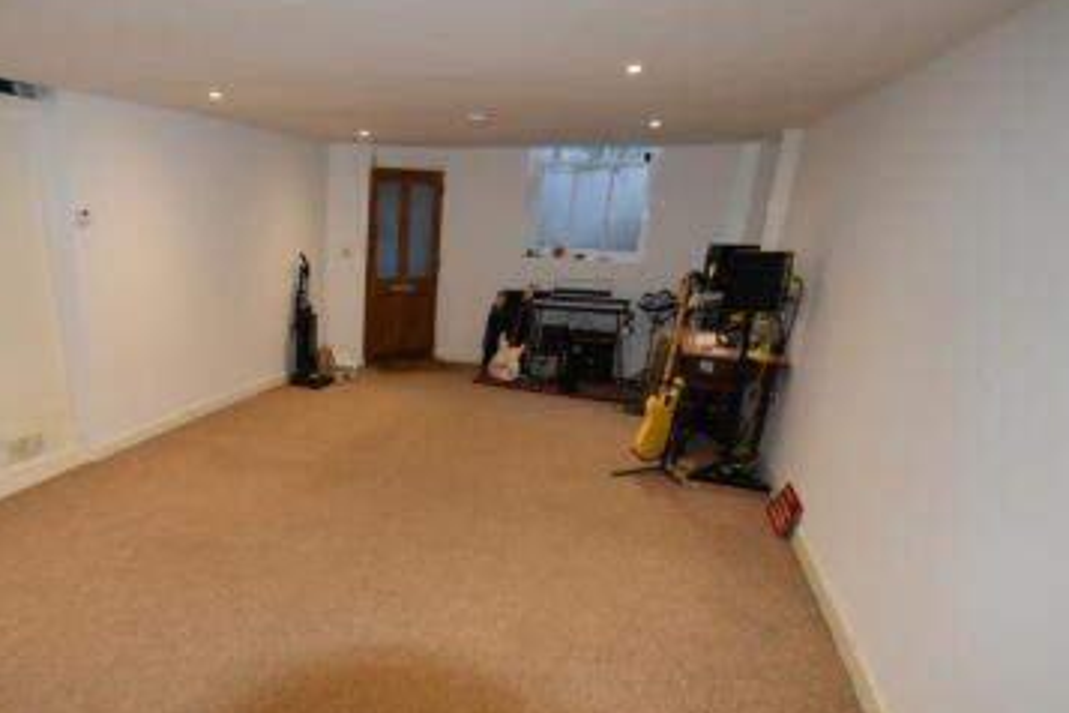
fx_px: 594
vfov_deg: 61.8
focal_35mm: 20
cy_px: 388
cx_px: 371
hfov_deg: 81.6
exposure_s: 1/60
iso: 800
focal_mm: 10
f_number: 3.5
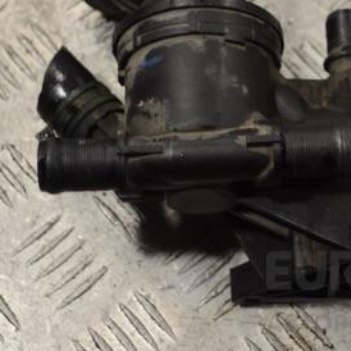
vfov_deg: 18.2
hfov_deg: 18.2
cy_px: 100
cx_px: 242
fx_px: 1090
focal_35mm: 95
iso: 100
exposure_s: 1/30
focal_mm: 34
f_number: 5
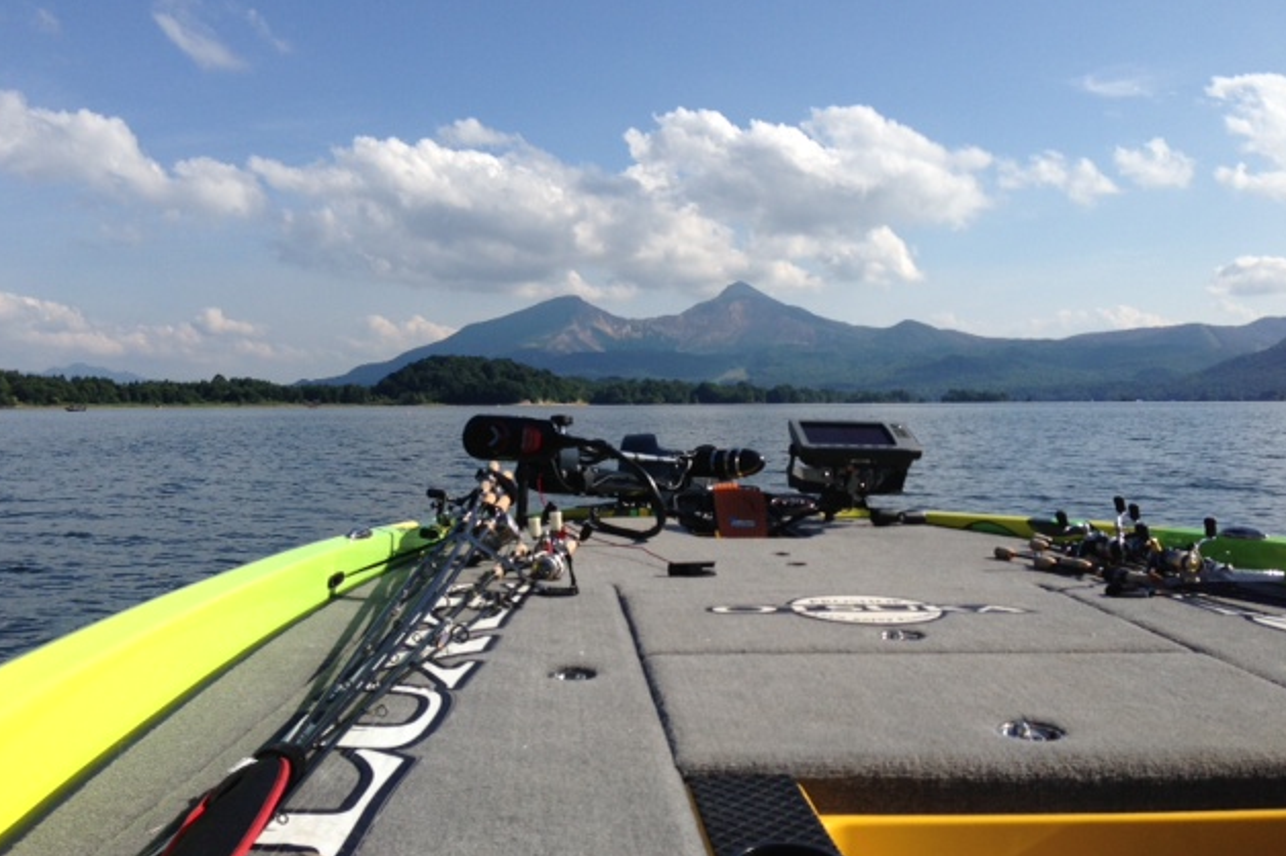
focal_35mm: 35
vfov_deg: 37.8
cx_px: 645
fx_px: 1250
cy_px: 401
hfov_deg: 54.5
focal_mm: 4.13
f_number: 2.4
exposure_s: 1/2463
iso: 50
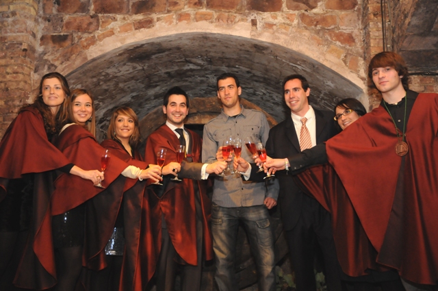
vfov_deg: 35.4
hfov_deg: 51.3
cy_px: 146
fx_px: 456
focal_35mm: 38
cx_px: 219
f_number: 4
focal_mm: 25
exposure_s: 1/50
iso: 1600
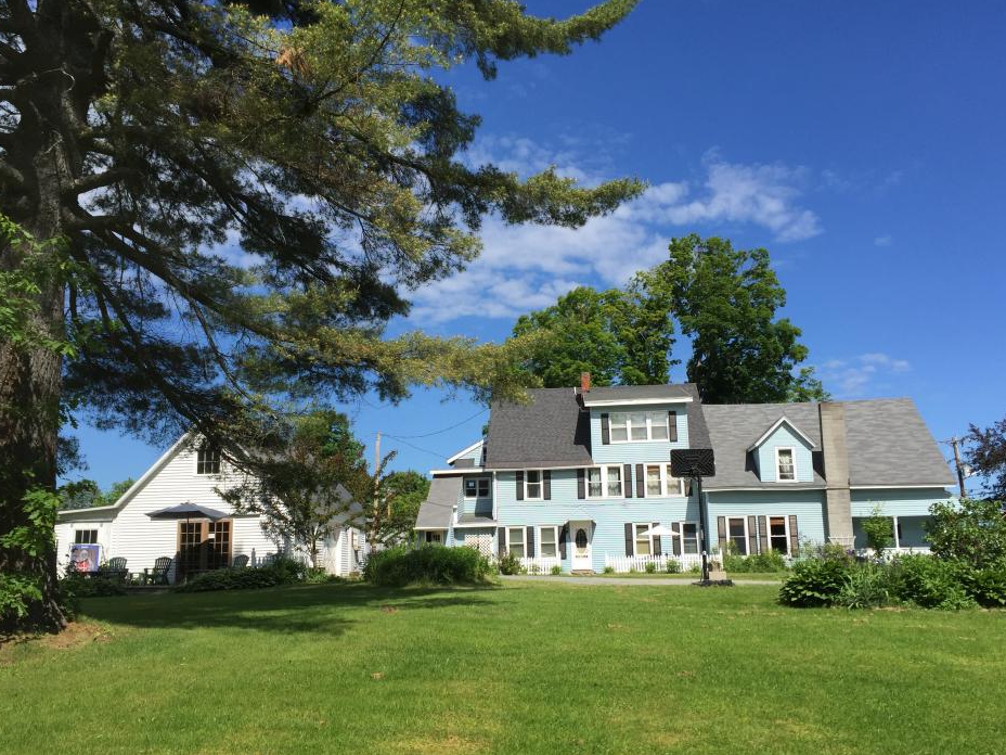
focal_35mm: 32
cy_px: 411
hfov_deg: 56.8
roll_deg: -0.3
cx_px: 492
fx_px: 930
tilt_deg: +9.5
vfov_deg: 44.1
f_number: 2.2
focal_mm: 4.15
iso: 32
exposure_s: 1/2198
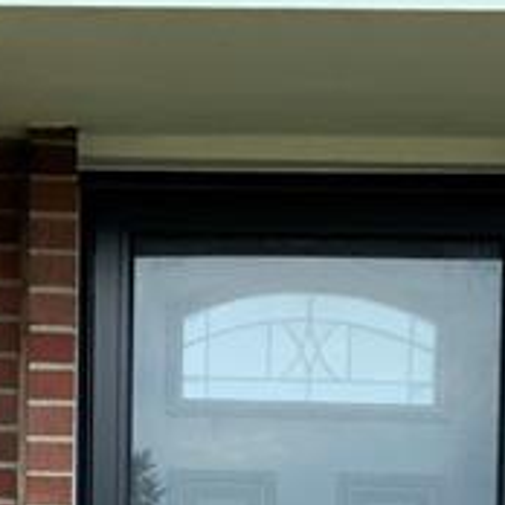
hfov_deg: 11.5
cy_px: 882
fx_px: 2492
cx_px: 96
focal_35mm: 151
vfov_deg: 10.9
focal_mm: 3
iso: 125
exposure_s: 1/60
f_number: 1.8
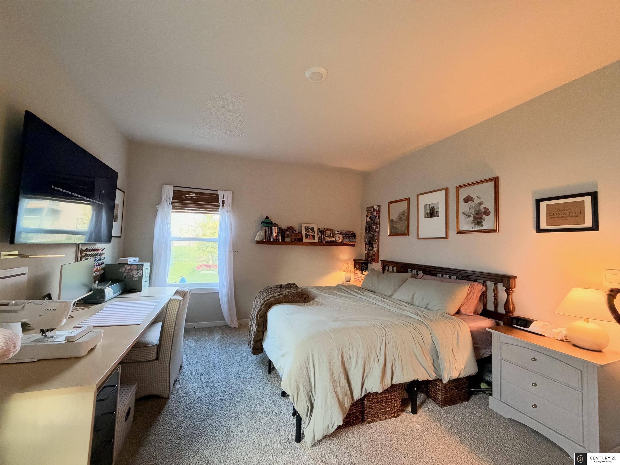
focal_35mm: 14
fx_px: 251
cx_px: 310
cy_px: 232
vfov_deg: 85.7
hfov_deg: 102.1
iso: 800
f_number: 2.2
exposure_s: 1/60
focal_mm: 2.22
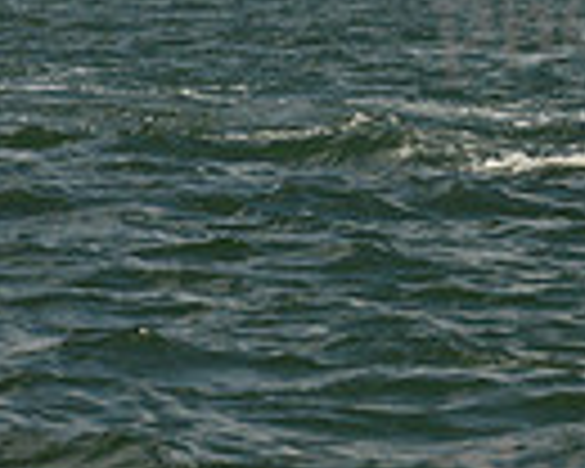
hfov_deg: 3.7
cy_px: -326
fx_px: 8865
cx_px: 1300
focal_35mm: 512
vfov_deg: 3.0
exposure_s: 1/800
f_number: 8
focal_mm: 122
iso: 400
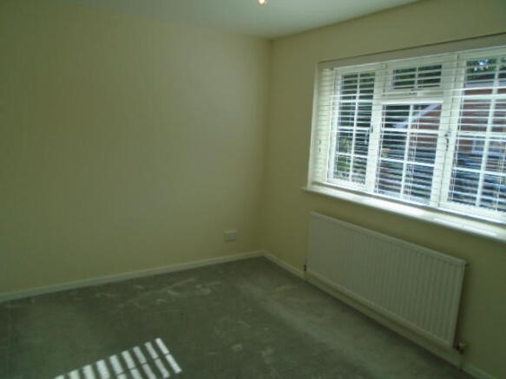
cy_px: 190
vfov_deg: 53.0
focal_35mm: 26
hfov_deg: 67.3
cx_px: 253
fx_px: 380
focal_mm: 4.6
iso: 100
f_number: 3.2
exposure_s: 1/320
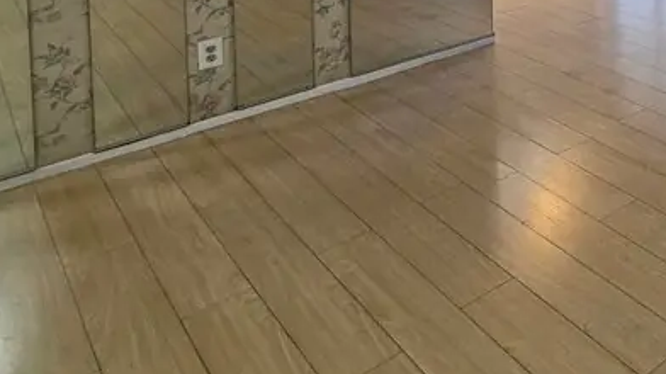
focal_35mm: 37
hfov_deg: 38.8
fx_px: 653
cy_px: -175
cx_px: 809
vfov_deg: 25.0
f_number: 1.9
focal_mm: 2.2
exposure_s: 1/120
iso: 100
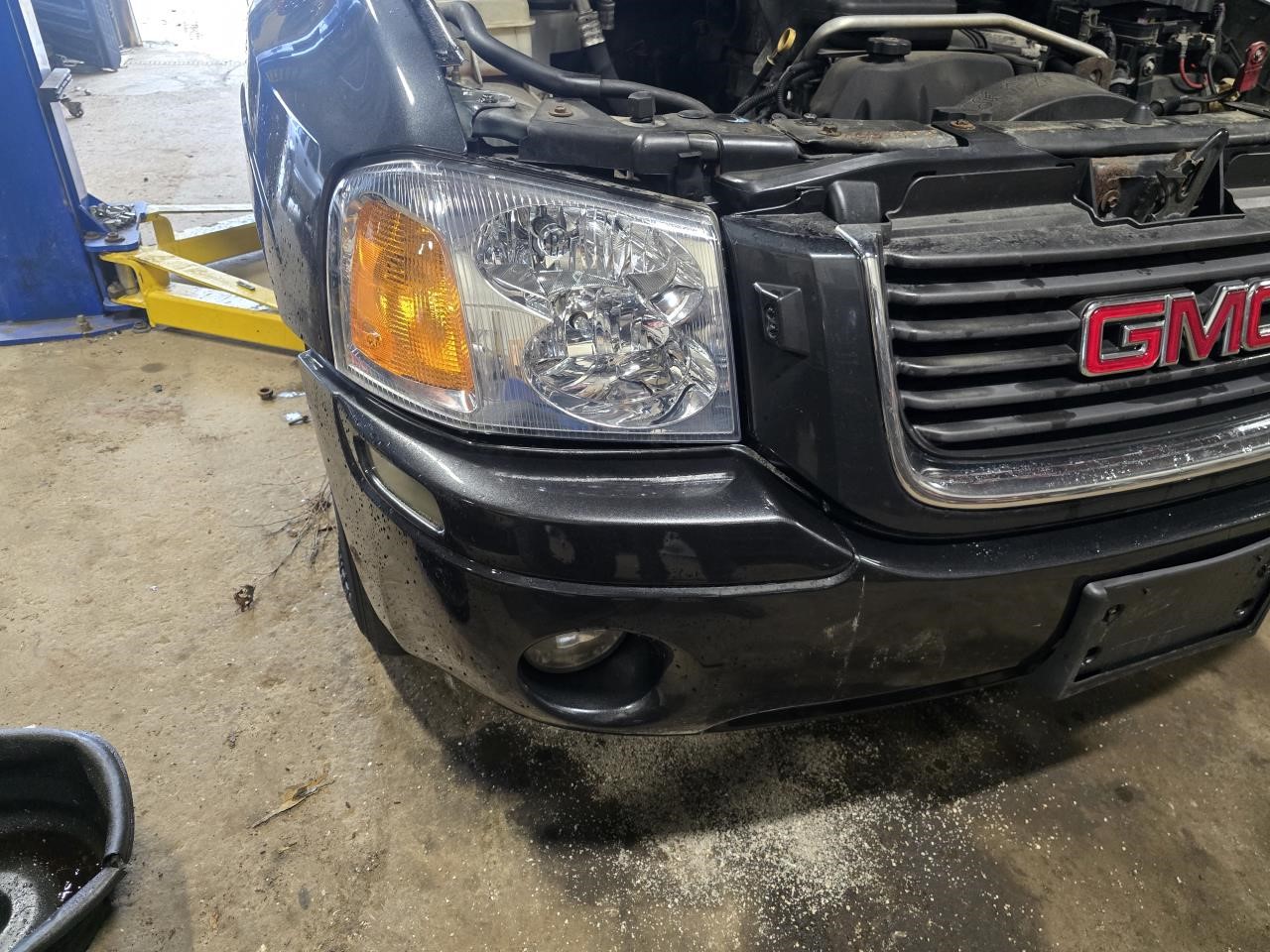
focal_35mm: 23
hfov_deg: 73.9
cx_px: 635
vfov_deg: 58.9
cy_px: 476
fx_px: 844
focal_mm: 6.3
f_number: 1.7
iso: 800
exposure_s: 1/120
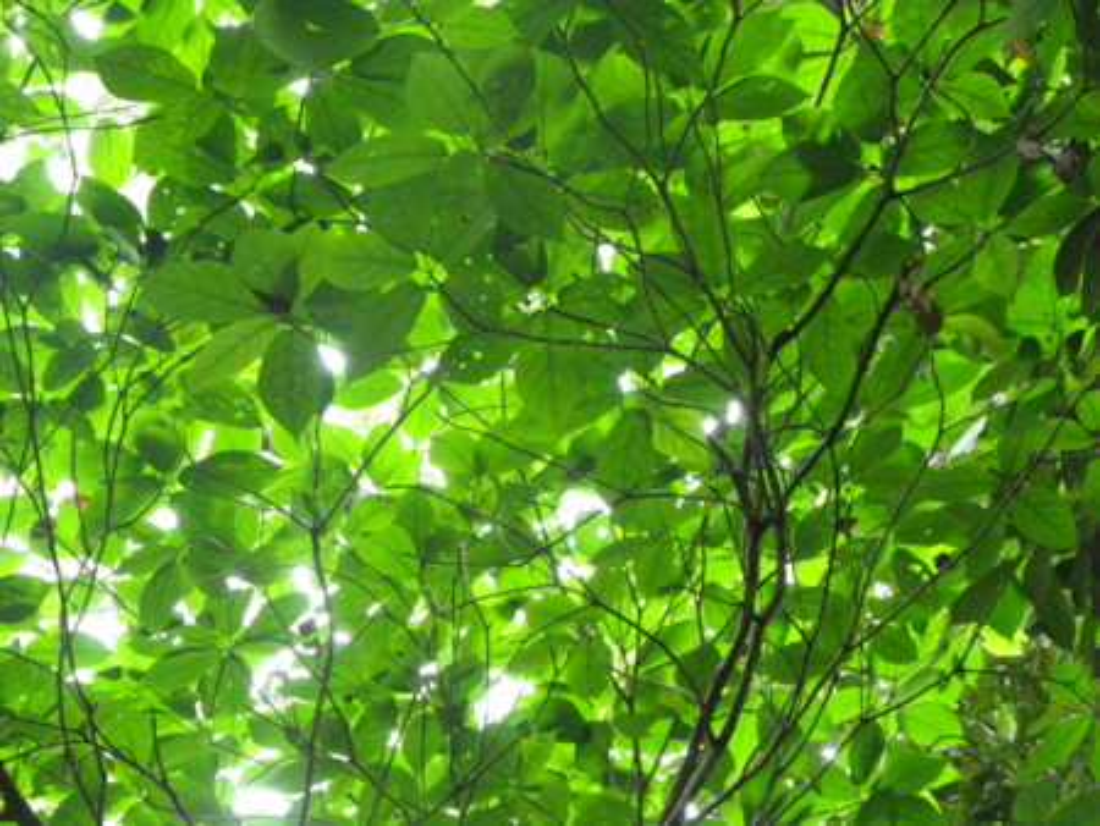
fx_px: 3529
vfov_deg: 13.4
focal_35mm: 111
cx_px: 550
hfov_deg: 17.7
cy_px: 413
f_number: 4
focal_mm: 19.6
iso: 800
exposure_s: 1/40
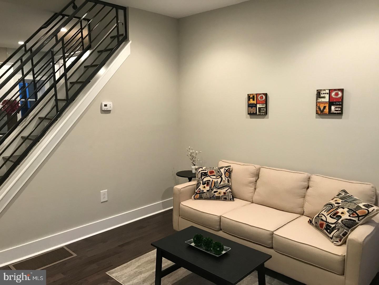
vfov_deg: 49.7
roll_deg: +1.3
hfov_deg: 63.4
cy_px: 142
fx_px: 307
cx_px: 190
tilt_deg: -7.2
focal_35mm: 28
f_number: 1.8
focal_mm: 3.99
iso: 50
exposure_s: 1/15
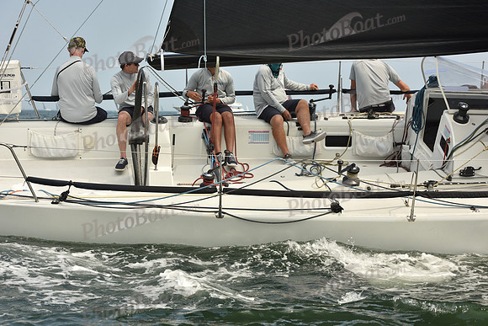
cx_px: 244
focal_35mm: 86
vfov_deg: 15.9
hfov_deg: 23.6
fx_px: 1166
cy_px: 163
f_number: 8
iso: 250
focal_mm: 86
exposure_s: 1/800
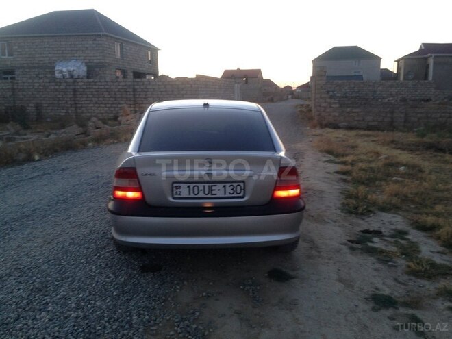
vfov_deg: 42.9
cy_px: 170
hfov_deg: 55.4
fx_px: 431
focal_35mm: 33
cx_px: 226
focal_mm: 4.12
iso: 80
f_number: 2.4
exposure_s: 1/20
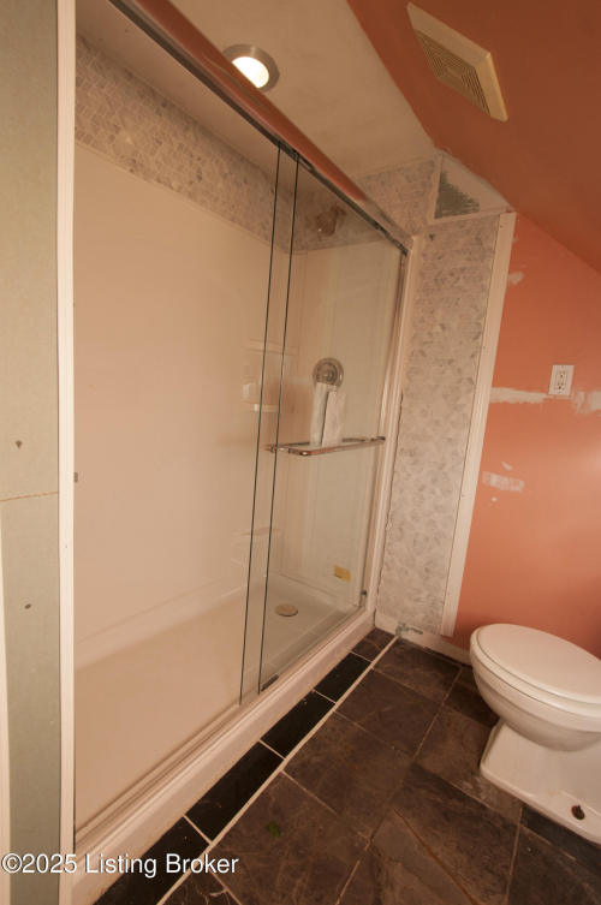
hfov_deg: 77.2
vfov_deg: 100.5
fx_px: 377
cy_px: 452
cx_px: 300
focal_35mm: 15
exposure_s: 1/60
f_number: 6.7
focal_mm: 10
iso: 200
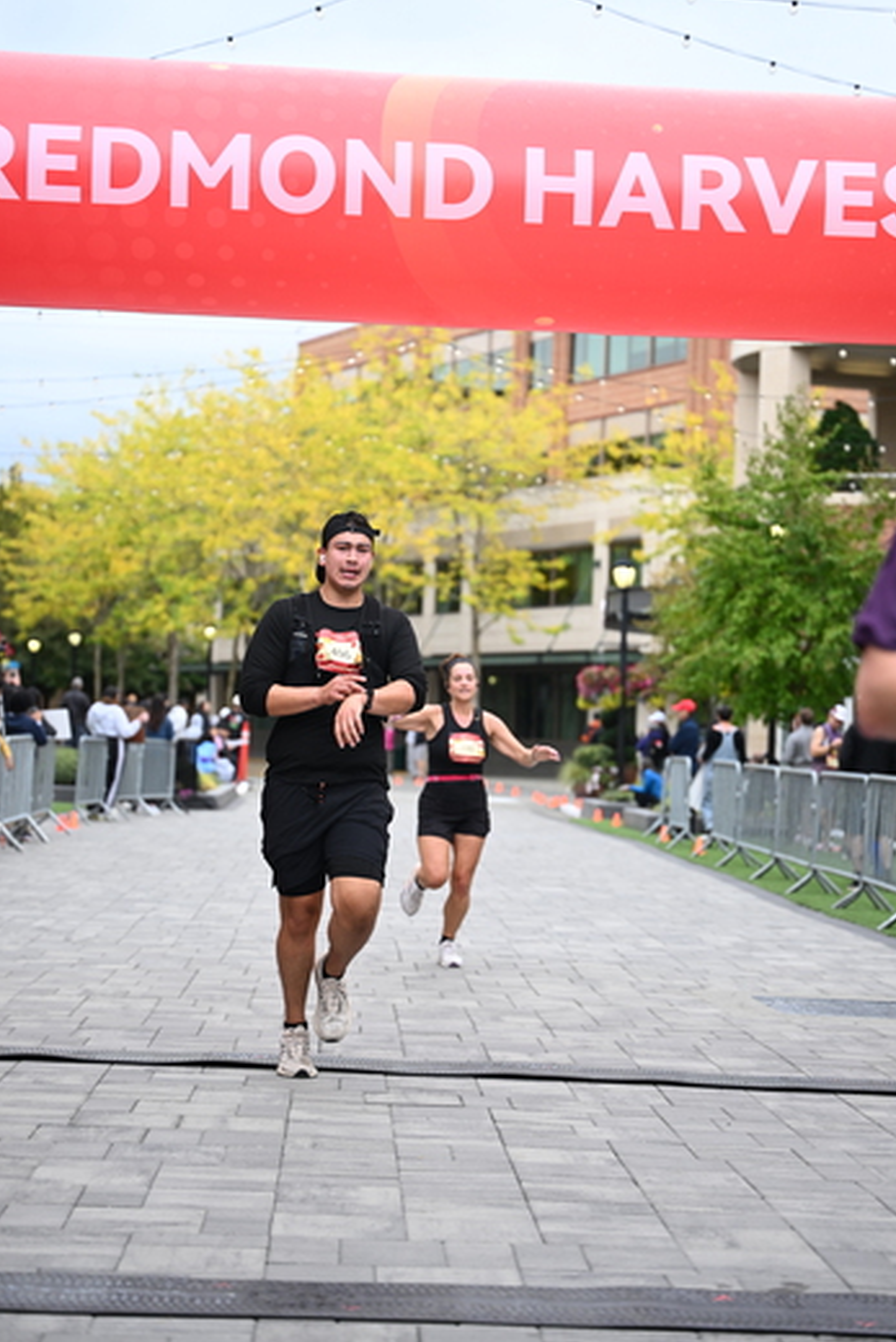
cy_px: 637
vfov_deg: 27.3
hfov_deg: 18.4
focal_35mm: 74
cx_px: 438
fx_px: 2761
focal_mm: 70
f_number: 2.8
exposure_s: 1/2000
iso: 640
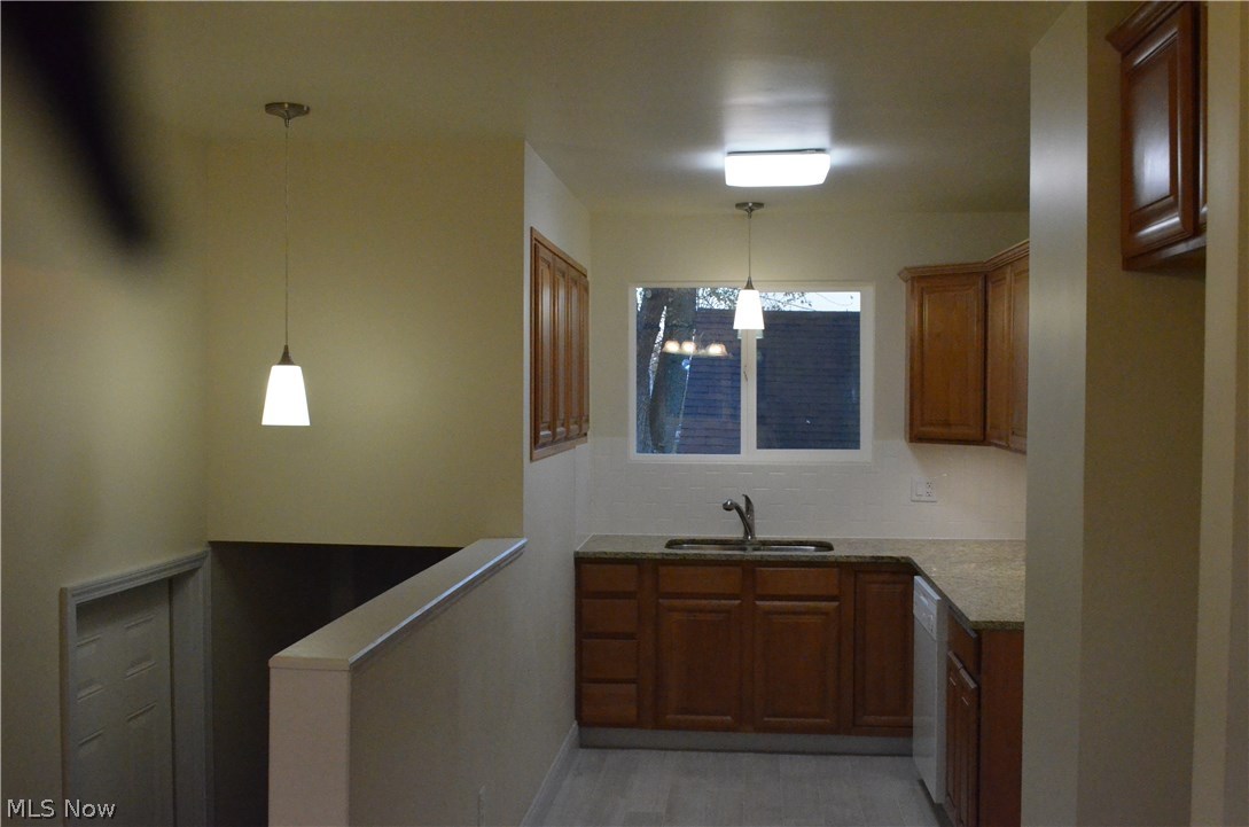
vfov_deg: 36.7
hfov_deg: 53.2
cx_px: 624
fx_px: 1246
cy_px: 414
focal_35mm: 36
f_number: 9
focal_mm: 24
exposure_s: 1/320
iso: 6400
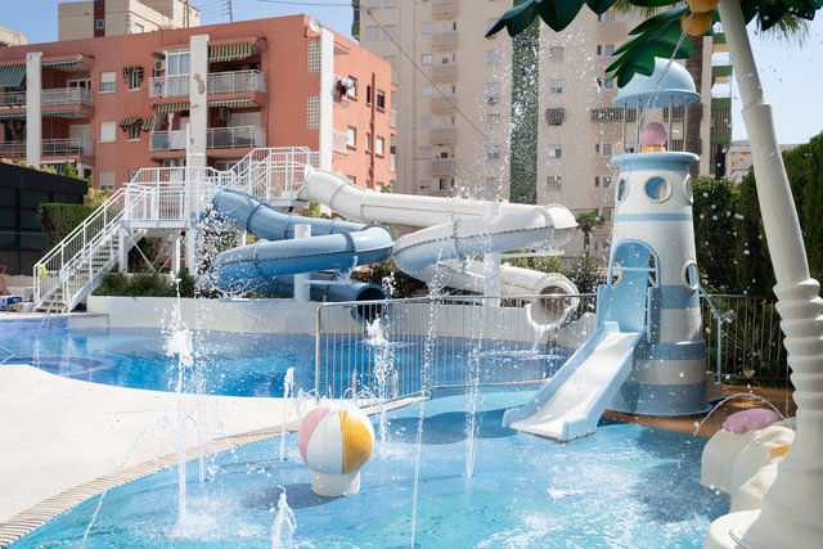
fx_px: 777
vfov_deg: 38.9
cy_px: 274
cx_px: 412
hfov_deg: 55.8
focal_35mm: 34
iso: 100
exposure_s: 1/640
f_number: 5
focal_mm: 34
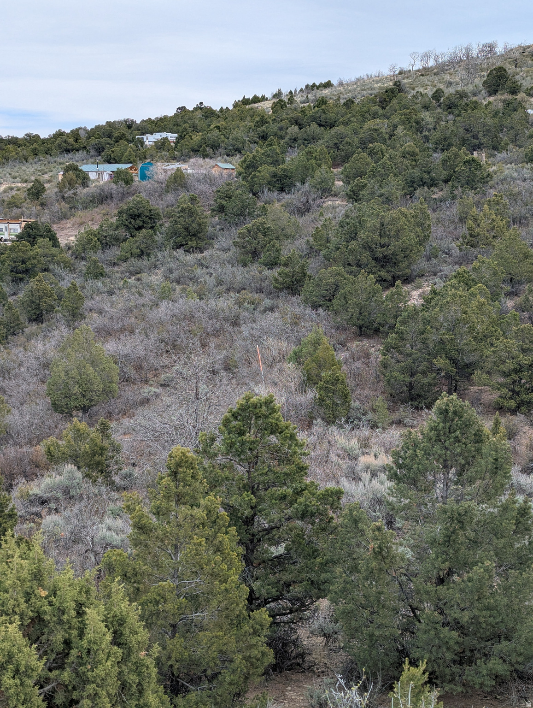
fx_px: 983
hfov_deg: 30.3
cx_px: 266
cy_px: 354
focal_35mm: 48
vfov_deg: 39.6
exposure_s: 1/1727
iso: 47
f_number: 1.85
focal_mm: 6.81
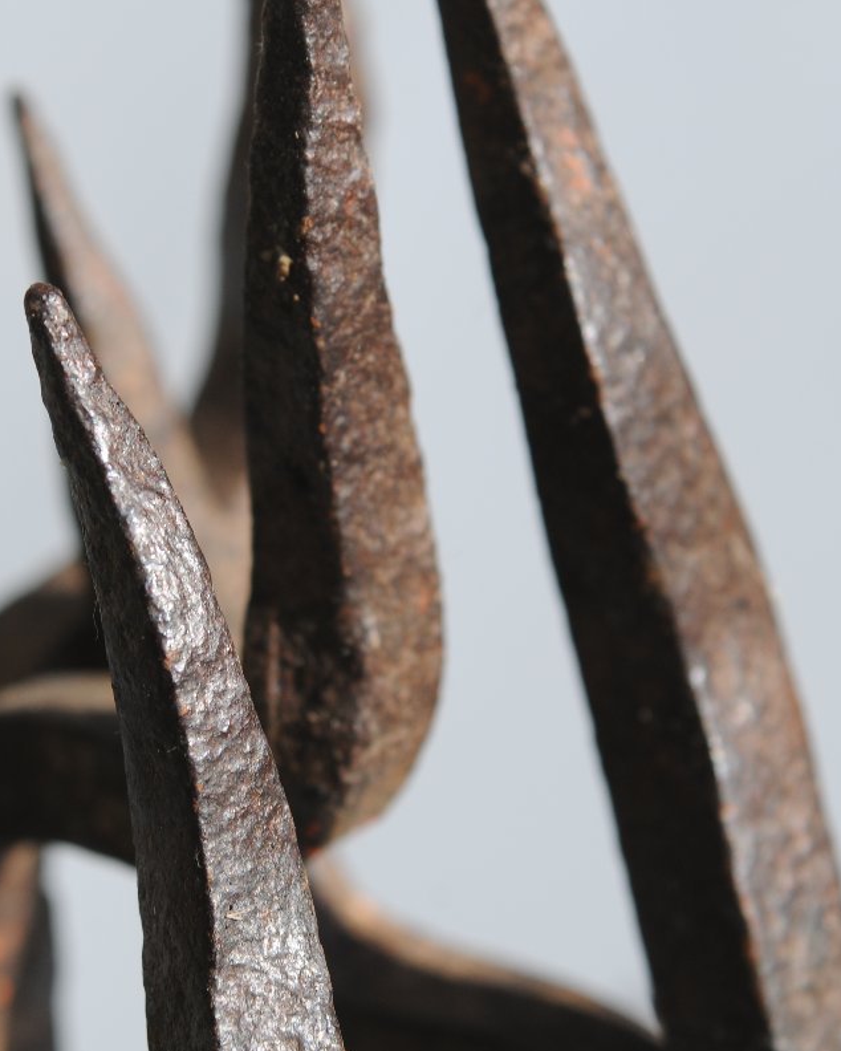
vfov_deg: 8.6
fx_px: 6958
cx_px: 240
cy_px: 527
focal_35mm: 224
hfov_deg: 6.9
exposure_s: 1/250
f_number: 8
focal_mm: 105
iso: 200
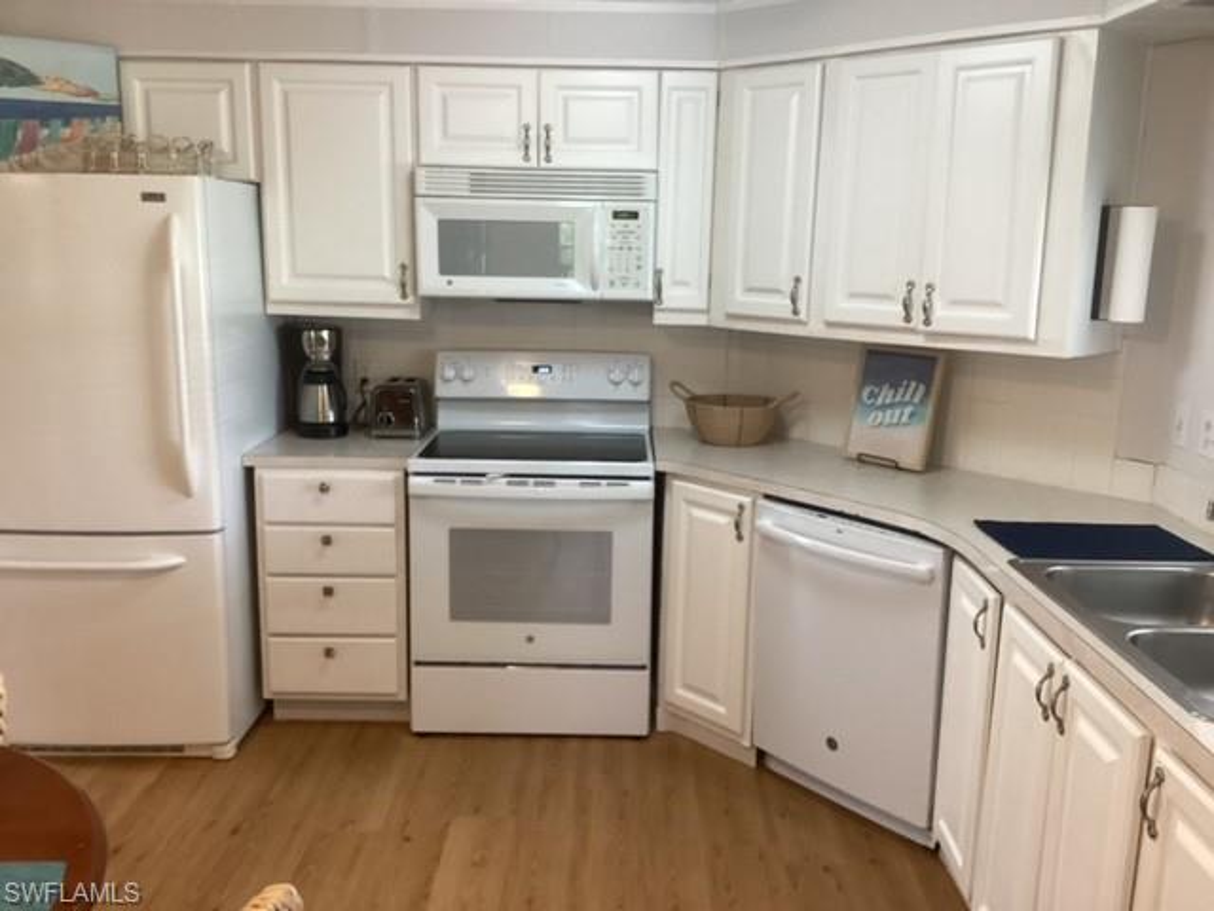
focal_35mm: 31
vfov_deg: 45.4
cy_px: 456
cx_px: 607
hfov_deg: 58.4
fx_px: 1087
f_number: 2.4
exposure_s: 1/60
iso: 160
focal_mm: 3.3
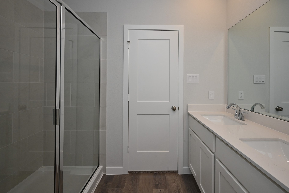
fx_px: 128
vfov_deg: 73.4
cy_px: 84
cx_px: 154
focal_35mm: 16
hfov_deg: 96.6
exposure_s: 1/80
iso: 800
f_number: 13
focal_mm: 14
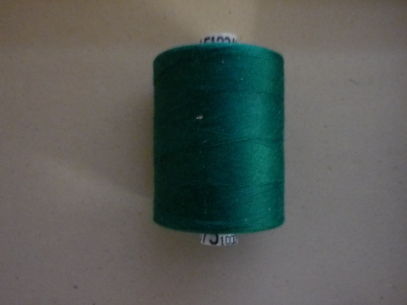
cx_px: 204
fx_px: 412
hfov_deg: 52.6
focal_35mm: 35
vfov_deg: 40.7
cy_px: 152
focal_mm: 4.4
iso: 400
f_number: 2.8
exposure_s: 1/8
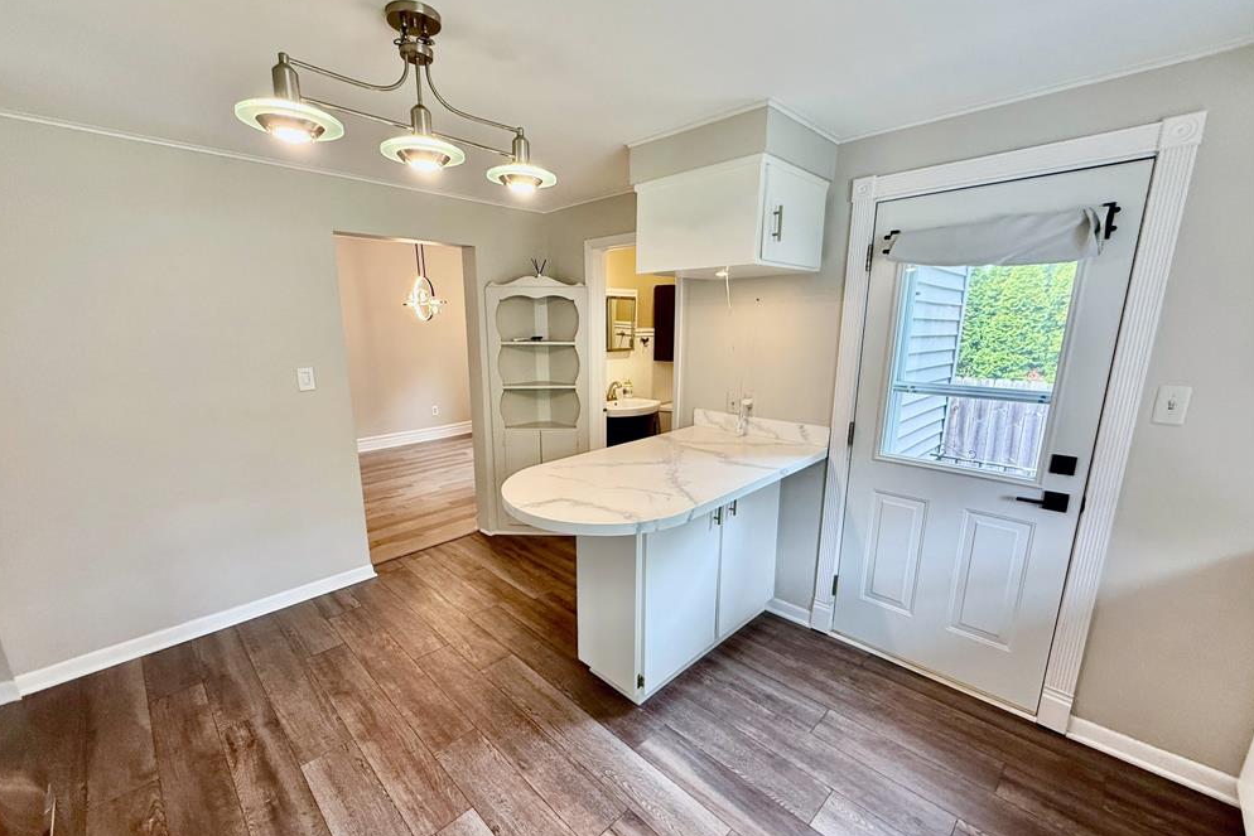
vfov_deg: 77.2
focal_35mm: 15
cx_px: 613
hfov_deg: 100.4
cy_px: 448
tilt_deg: -12.8
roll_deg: +0.3
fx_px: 523
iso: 250
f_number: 2.2
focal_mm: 2.22
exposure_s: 1/120
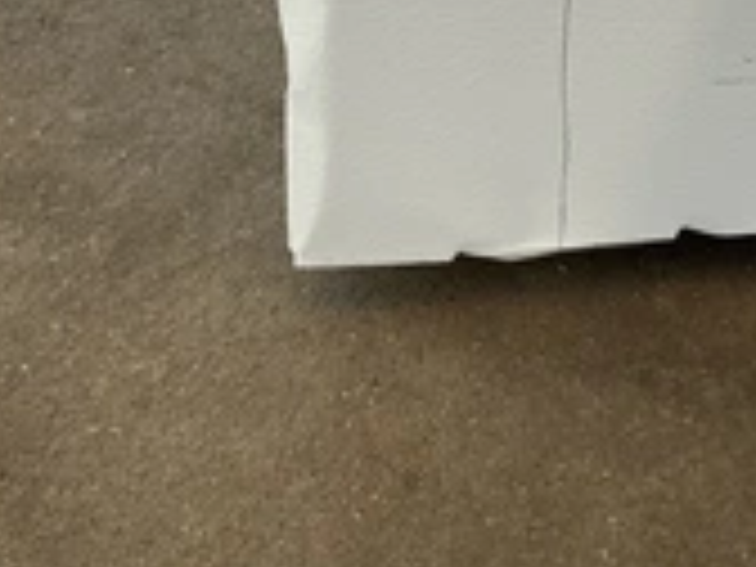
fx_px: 1507
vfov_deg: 20.1
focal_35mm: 69
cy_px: -99
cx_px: 652
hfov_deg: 27.3
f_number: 1.8
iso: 64
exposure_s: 1/60
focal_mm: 3
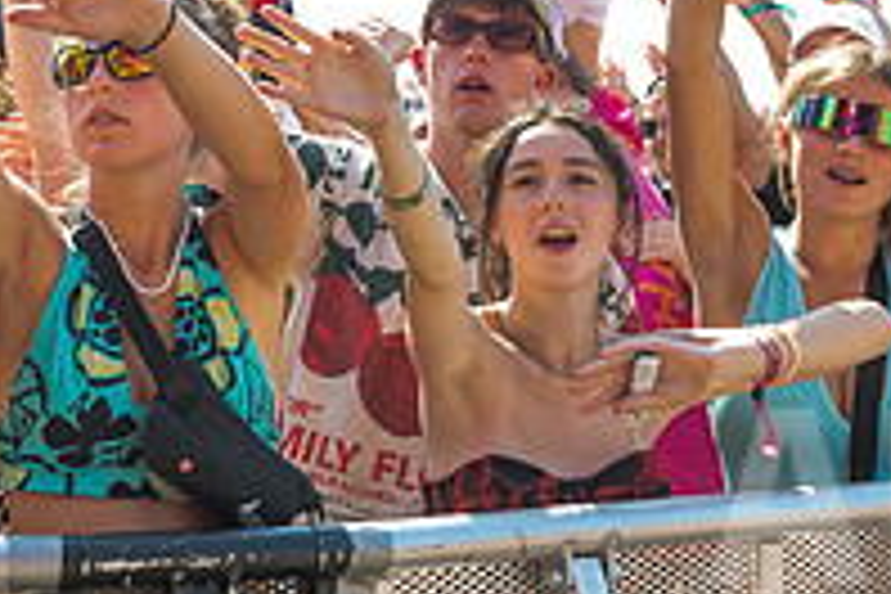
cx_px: 104
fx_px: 2104
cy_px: 9
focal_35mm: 85
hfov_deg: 23.3
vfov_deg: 15.8
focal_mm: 29
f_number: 4.5
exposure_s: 1/250
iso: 250
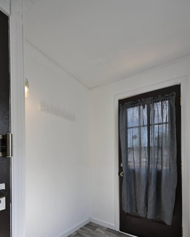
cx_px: 100
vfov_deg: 83.6
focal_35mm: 18
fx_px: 126
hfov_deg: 73.8
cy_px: 157
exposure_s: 1/50
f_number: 5.6
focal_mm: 14
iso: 160
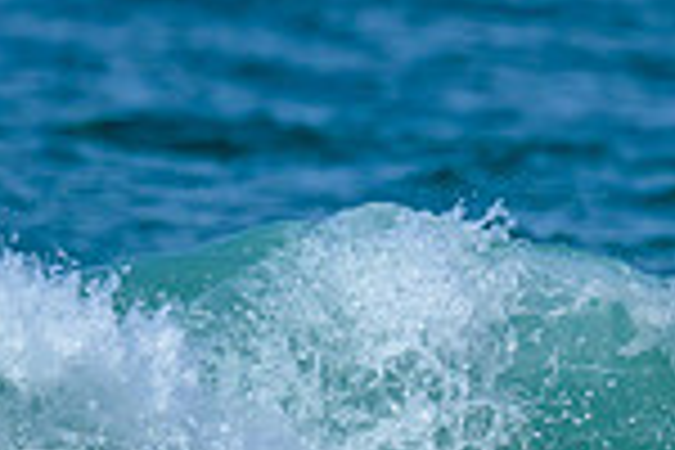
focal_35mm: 4249
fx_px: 79663
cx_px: 804
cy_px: 528
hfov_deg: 0.5
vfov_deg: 0.3
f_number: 6.3
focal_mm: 800
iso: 180
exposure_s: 1/2000
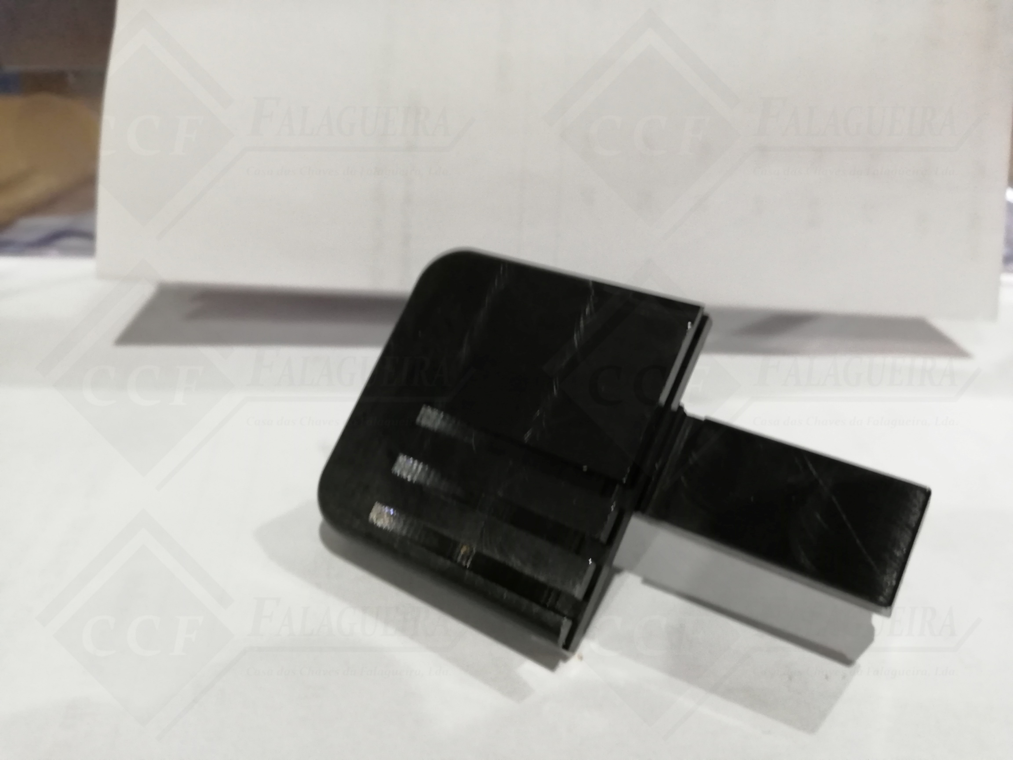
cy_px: 380
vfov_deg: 53.1
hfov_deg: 67.3
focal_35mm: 26
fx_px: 761
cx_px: 506
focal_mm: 3.81
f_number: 2.2
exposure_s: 1/33.3
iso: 250
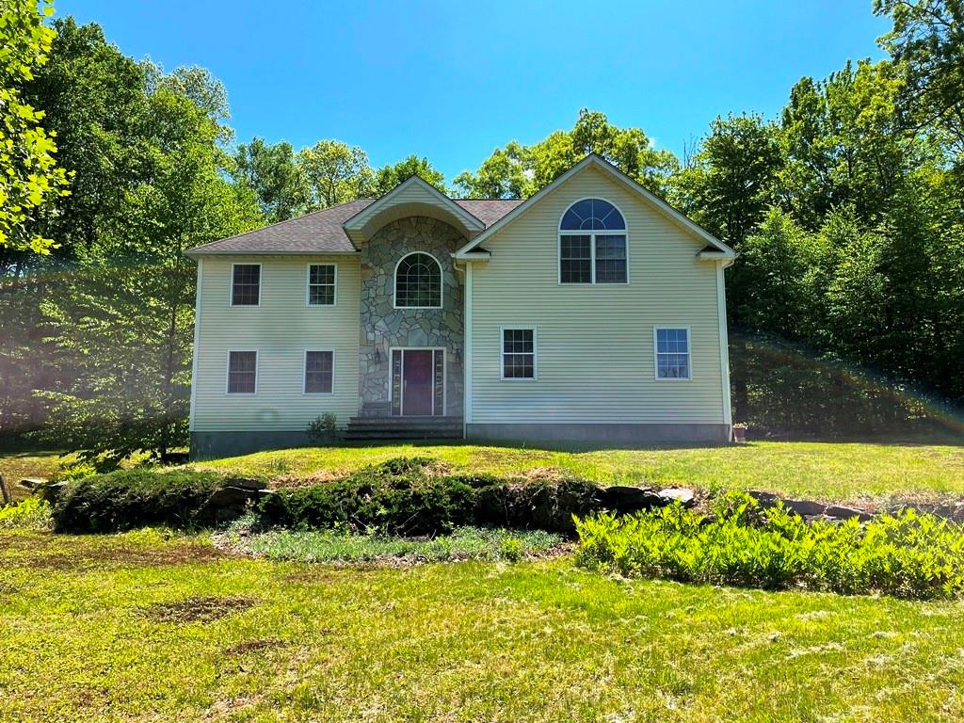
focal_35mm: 26
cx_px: 482
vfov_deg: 53.1
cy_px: 362
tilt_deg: +8.7
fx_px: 724
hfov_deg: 67.3
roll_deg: -0.1
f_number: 1.6
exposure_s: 1/2353
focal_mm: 4.2
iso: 32
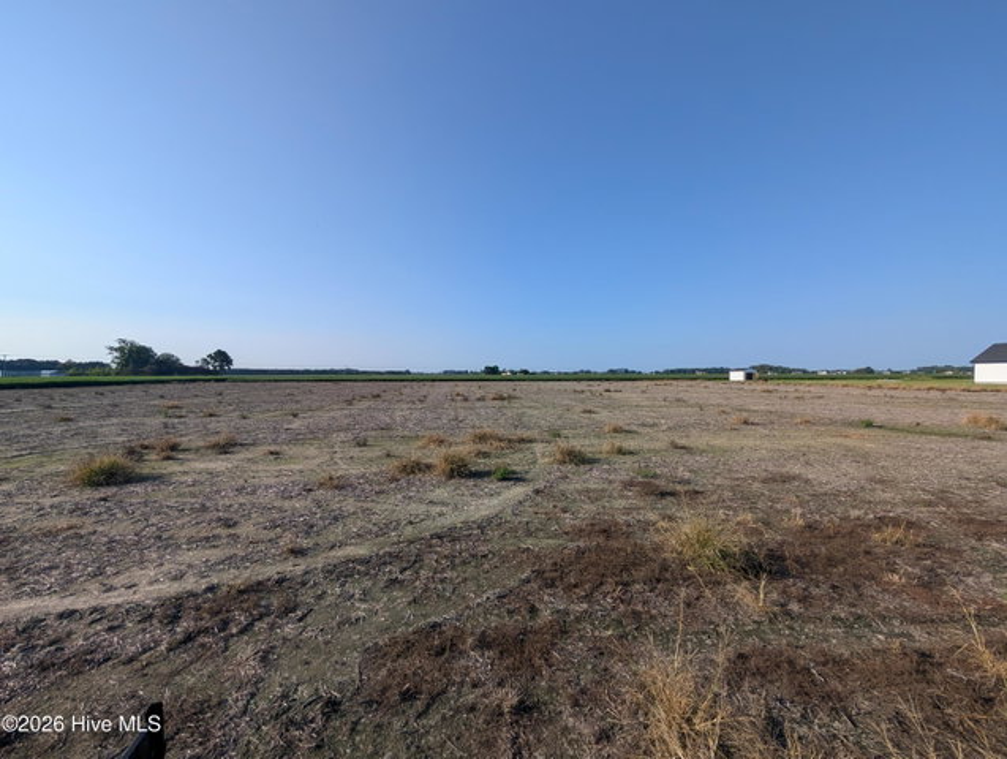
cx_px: 504
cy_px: 380
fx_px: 350
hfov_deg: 110.4
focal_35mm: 12
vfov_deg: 94.7
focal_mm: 2.02
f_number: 1.7
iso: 59
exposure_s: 1/4505
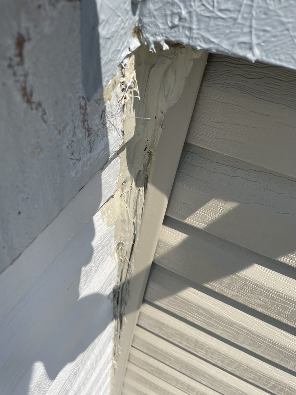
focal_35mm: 26
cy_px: 198
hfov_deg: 53.1
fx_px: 296
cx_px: 148
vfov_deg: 67.3
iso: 32
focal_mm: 4.2
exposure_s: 1/3861
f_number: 1.6
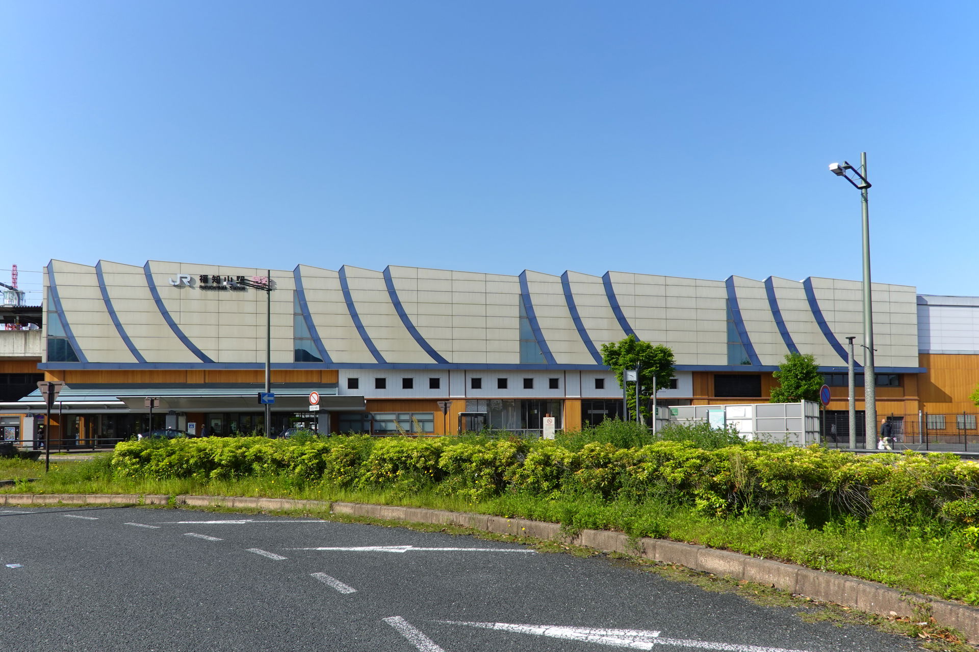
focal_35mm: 24
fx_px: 653
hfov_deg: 73.7
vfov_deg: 53.1
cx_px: 490
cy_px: 326
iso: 100
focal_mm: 9
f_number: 7.1
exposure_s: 1/250
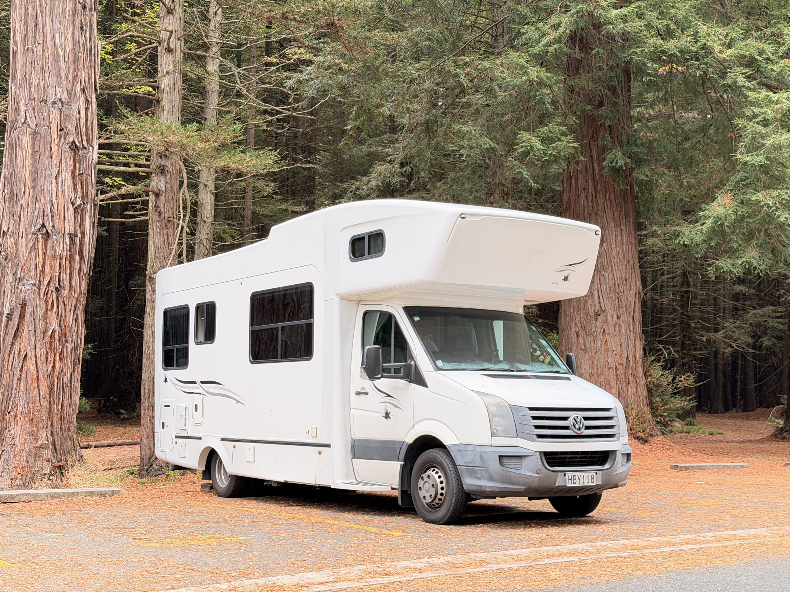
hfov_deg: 39.7
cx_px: 395
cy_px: 296
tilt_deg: +4.7
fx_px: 1095
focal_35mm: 48
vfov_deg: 30.3
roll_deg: -1.8
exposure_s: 1/155
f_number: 1.78
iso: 160
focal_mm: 6.76
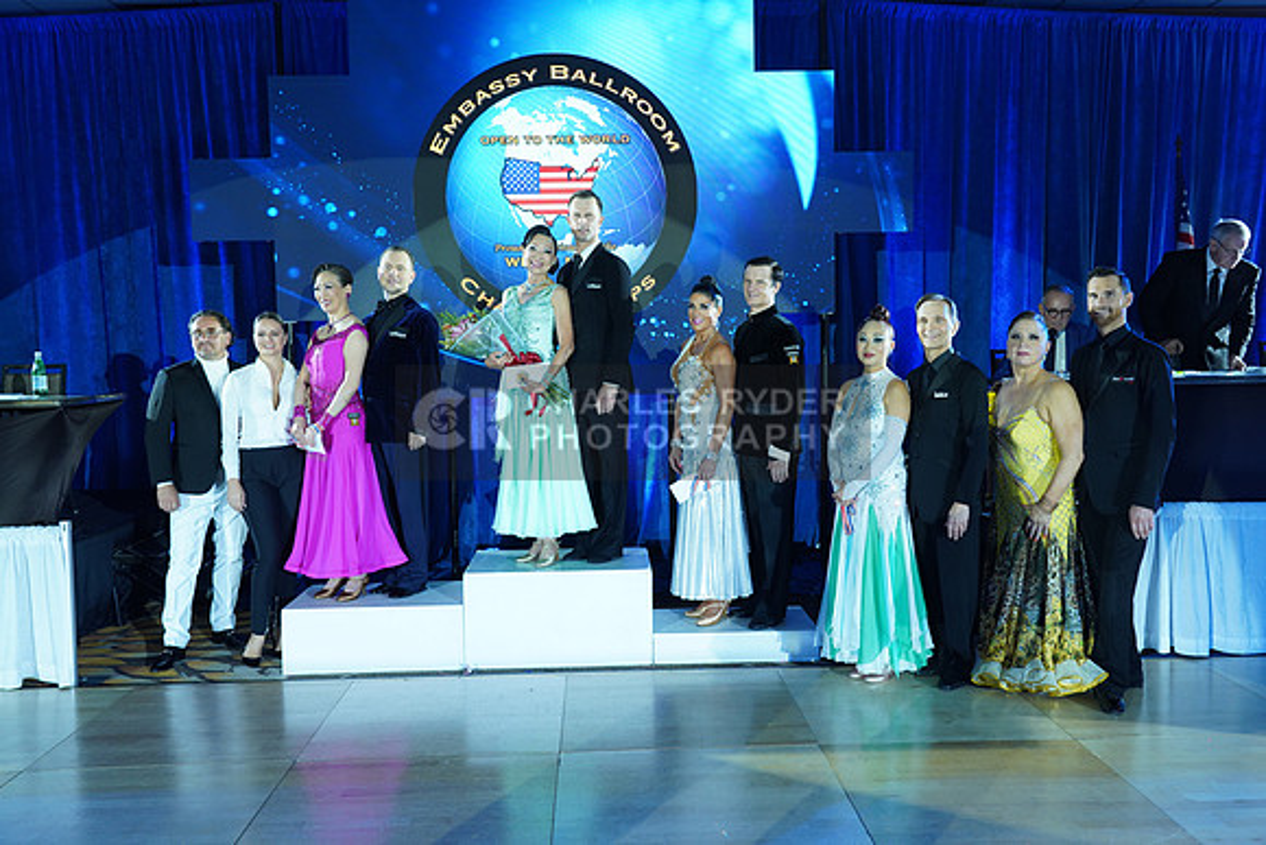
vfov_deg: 43.6
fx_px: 1055
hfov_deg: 61.9
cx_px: 633
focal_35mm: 30
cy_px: 422
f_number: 4.5
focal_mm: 30
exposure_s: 1/160
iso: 1000
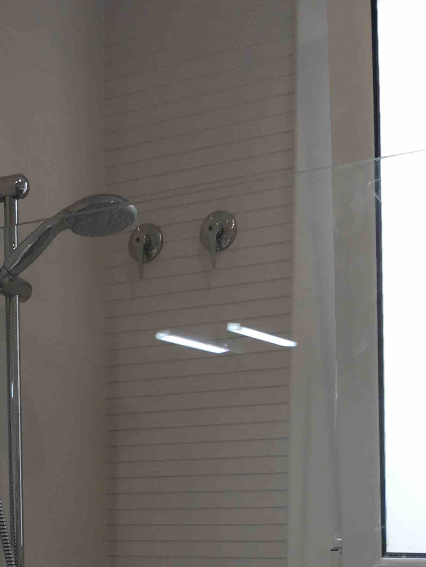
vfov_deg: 26.9
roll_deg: +0.9
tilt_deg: -6.4
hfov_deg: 21.8
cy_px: 631
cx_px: 48
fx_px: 1083
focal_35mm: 66
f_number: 2.2
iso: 32
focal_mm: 4.15
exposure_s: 1/50
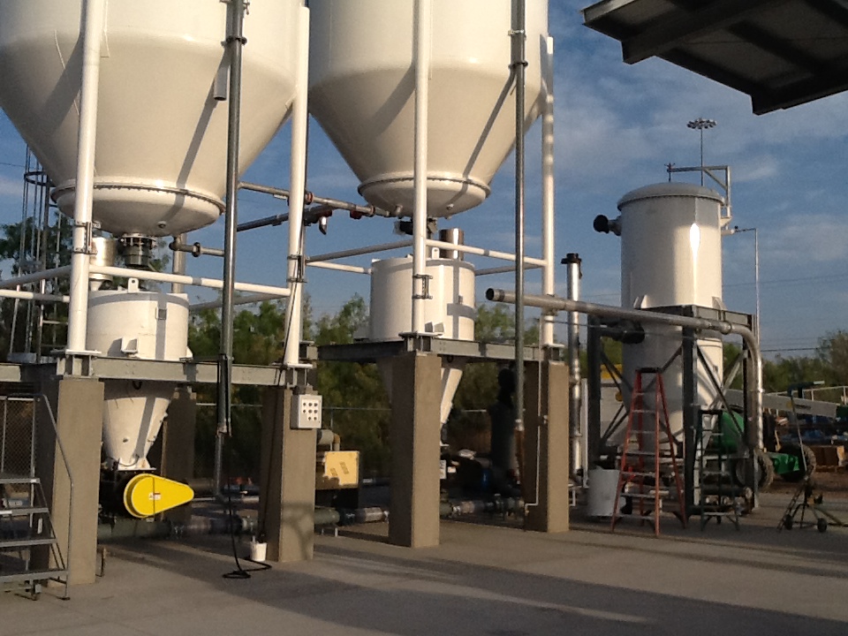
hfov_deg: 42.9
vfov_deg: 32.9
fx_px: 1078
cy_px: 318
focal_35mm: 44
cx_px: 424
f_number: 2.4
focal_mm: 2.03
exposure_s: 1/1115
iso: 40
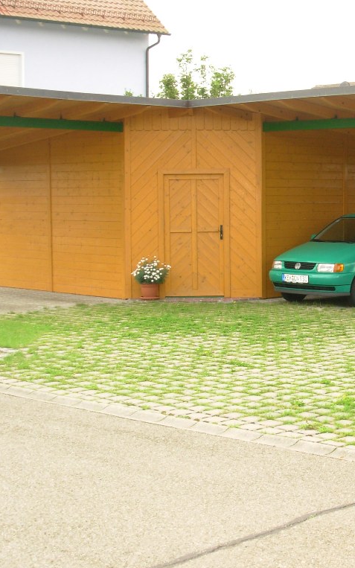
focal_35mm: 74
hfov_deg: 17.4
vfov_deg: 27.8
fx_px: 1145
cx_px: 319
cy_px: 284
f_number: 3.2
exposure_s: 1/171
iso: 50
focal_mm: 8.5
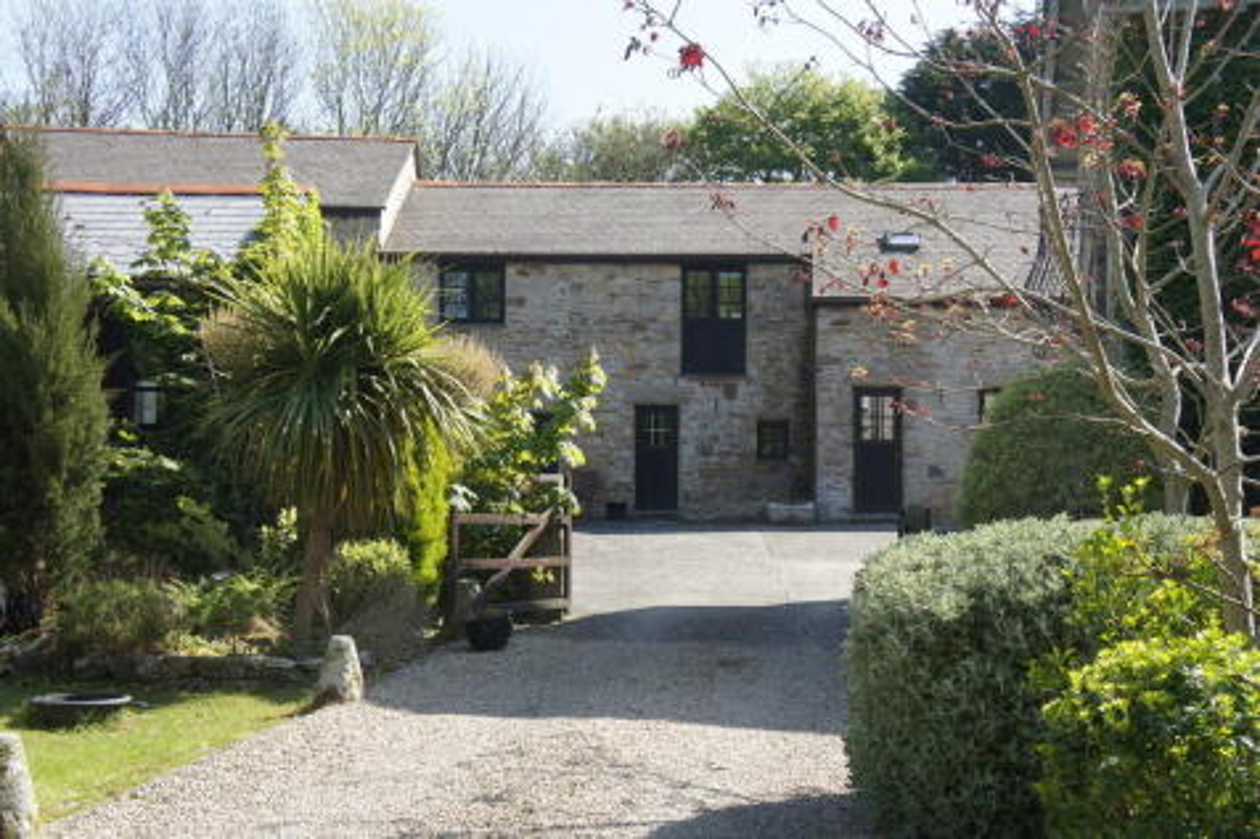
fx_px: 1837
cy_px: 420
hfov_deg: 37.9
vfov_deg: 25.7
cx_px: 630
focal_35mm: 52
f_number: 8
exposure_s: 1/200
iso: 200
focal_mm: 35
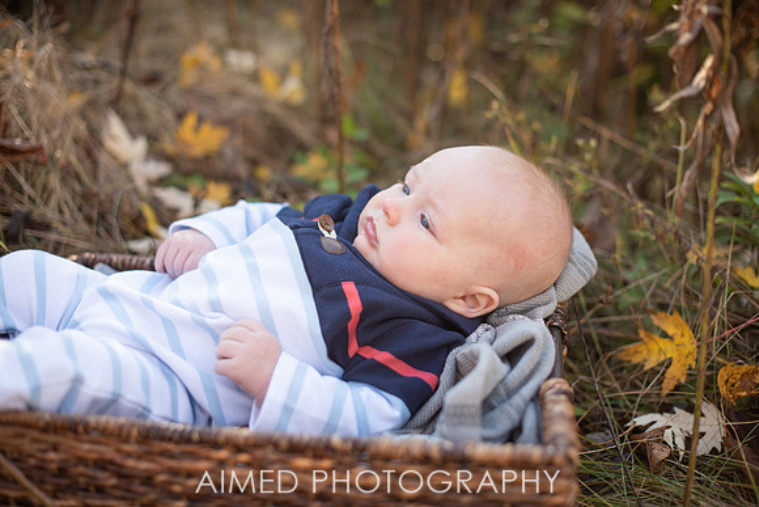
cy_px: 254
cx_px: 380
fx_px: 1054
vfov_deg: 27.0
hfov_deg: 39.6
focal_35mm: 50
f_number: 2
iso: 100
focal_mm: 50
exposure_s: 1/400
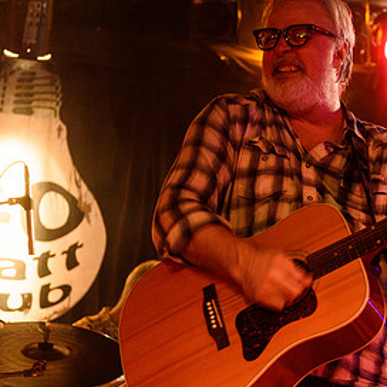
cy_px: 187
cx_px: 358
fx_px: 1189
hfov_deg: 18.2
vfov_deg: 18.5
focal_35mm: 94
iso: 3200
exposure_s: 1/100
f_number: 3.2
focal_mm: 48
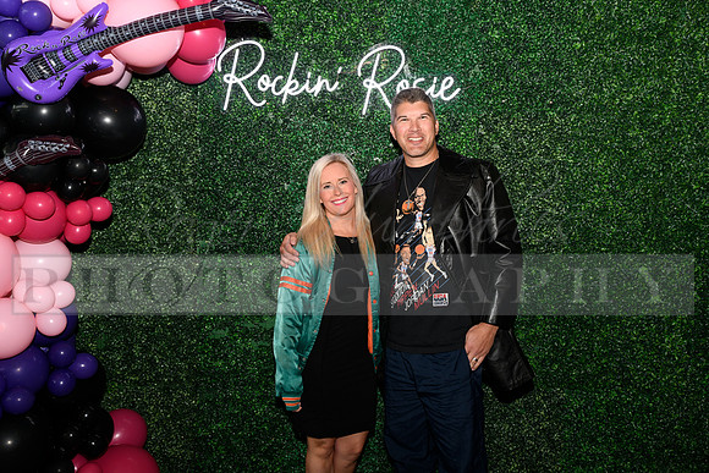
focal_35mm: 32
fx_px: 630
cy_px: 236
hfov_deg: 58.7
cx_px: 354
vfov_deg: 41.1
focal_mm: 32
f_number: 6.3
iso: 500
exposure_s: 1/60
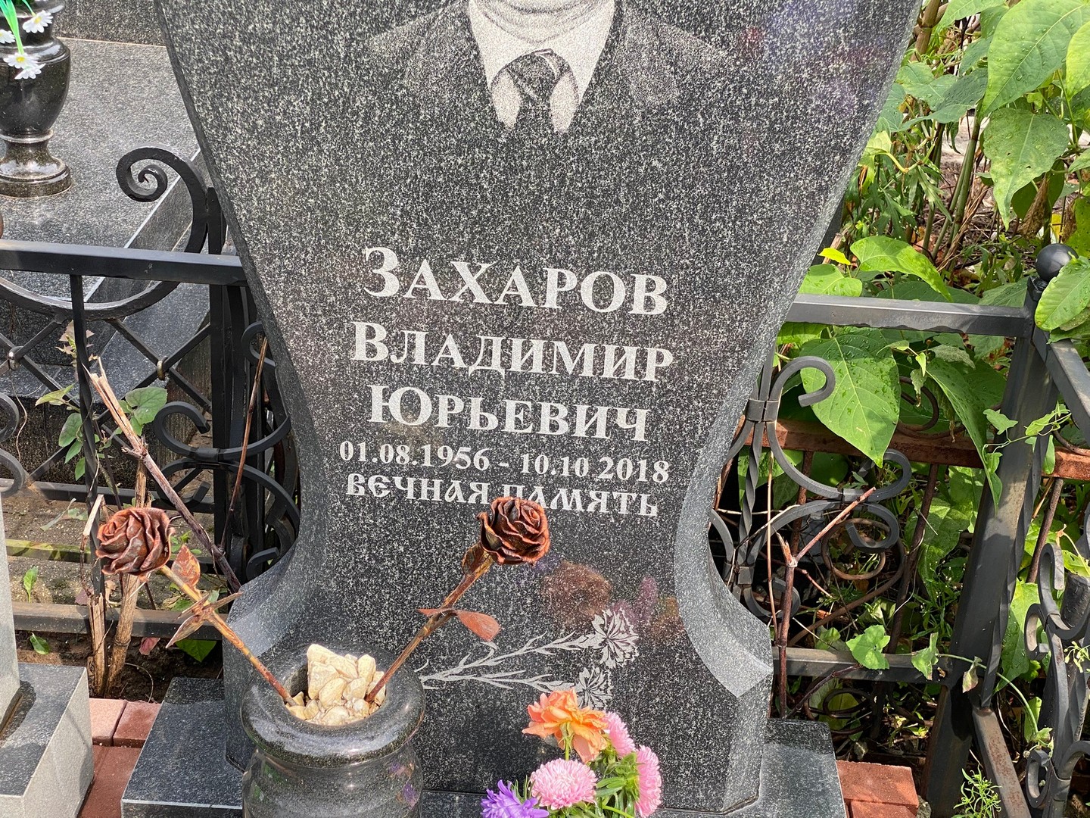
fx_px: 1637
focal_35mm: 52
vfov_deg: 28.0
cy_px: 409
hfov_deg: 36.8
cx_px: 545
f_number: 2
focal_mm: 6
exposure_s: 1/261
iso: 20
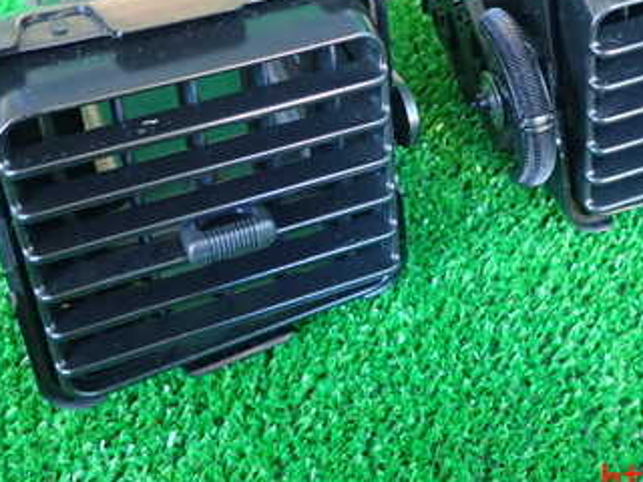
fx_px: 1115
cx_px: 452
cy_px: 56
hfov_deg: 31.8
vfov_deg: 23.8
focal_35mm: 60
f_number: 2.4
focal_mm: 5.87
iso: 640
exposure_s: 1/30
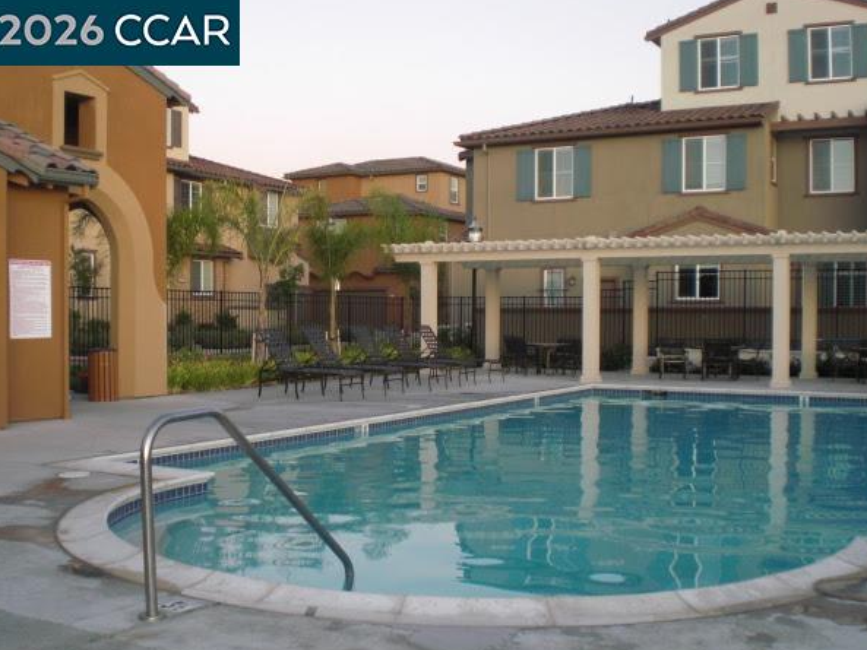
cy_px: 343
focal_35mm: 41
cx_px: 415
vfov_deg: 35.1
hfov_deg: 45.8
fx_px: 1027
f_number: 3.1
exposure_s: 1/60
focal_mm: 6.3
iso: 200
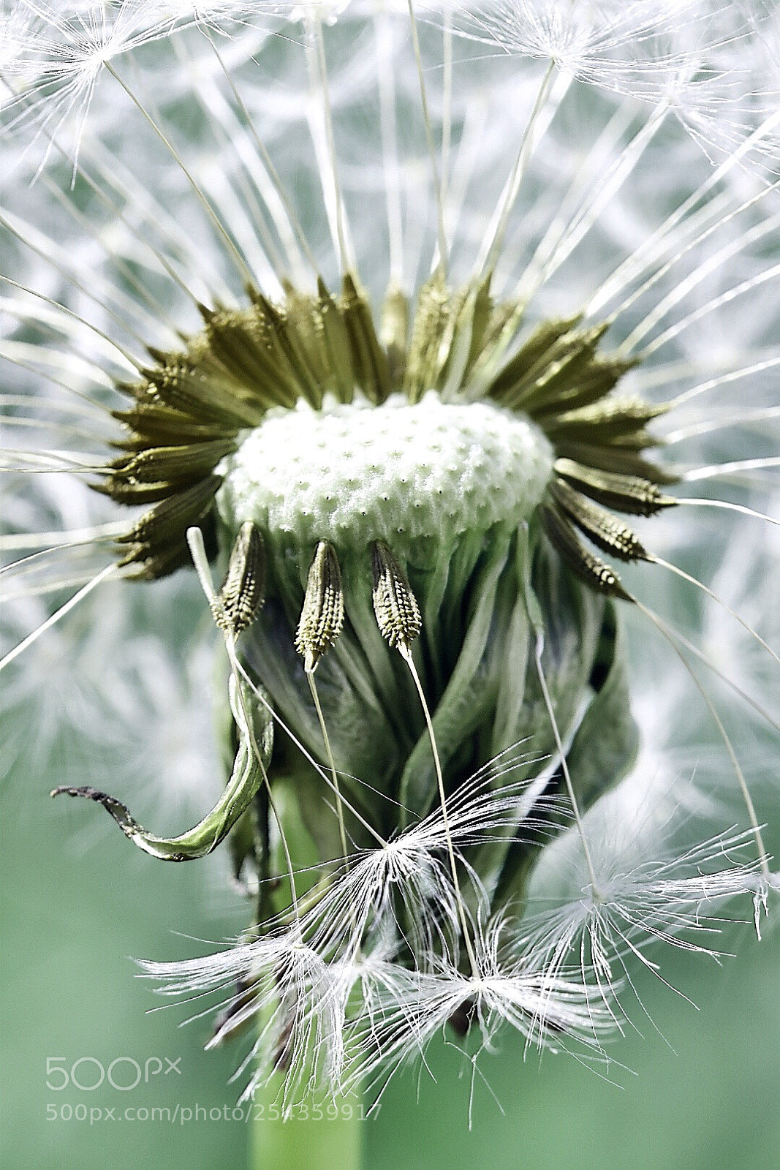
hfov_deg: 8.7
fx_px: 5117
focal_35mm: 158
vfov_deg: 13.0
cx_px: 390
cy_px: 585
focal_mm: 105
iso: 500
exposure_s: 1/160
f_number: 18
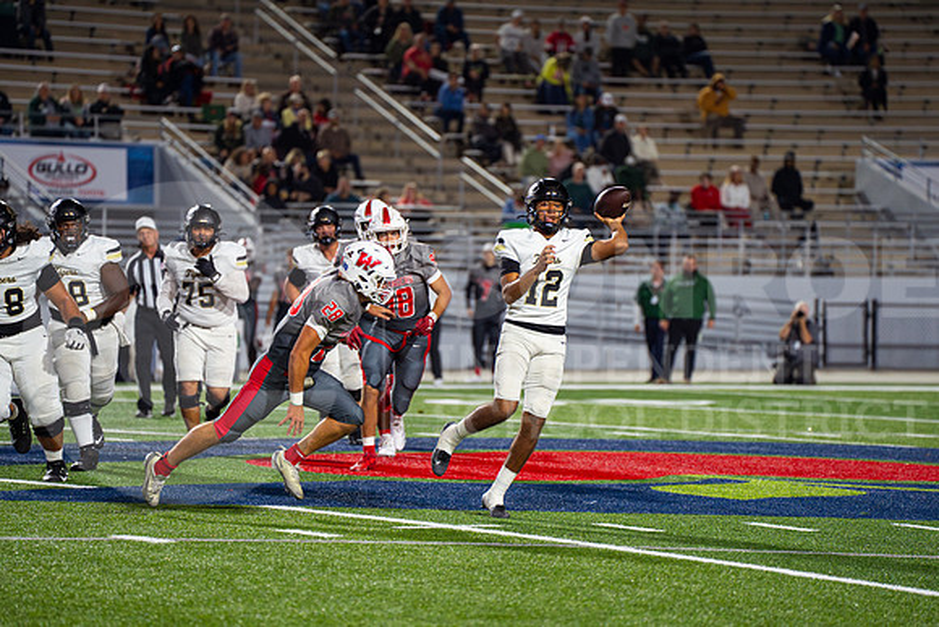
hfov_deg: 11.2
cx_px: 476
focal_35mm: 184
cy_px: 313
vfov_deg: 7.5
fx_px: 4809
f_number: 3.2
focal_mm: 180
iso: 3200
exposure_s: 1/1600
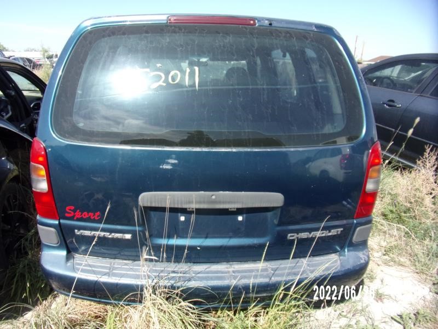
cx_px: 219
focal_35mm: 24
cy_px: 164
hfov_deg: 71.6
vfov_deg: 56.8
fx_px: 304
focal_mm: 4.3
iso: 80
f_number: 3.3
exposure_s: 1/550
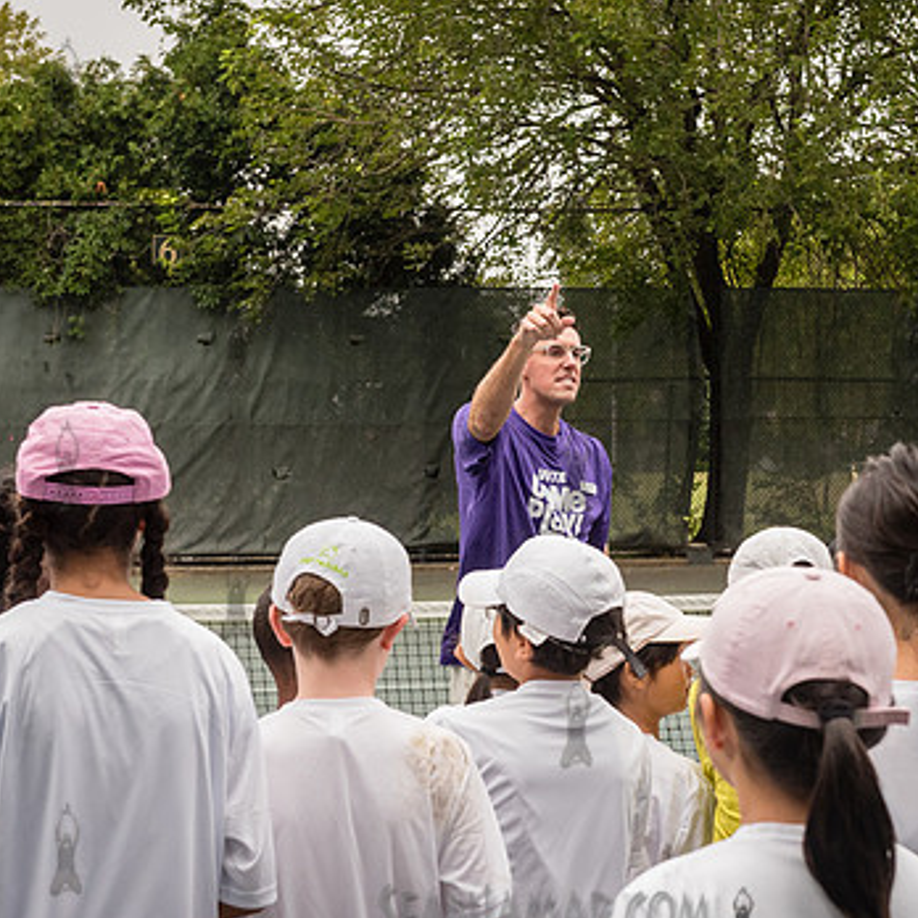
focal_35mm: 97
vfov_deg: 17.9
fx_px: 2910
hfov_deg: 17.9
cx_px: 576
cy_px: 420
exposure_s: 1/800
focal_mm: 62
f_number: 6.3
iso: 1600
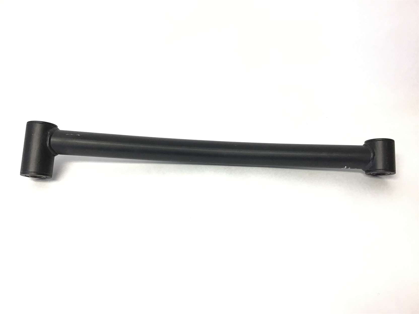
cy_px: 157
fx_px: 375
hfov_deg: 58.4
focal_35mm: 31
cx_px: 210
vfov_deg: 45.4
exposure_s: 1/30
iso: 32
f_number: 2.4
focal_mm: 3.3
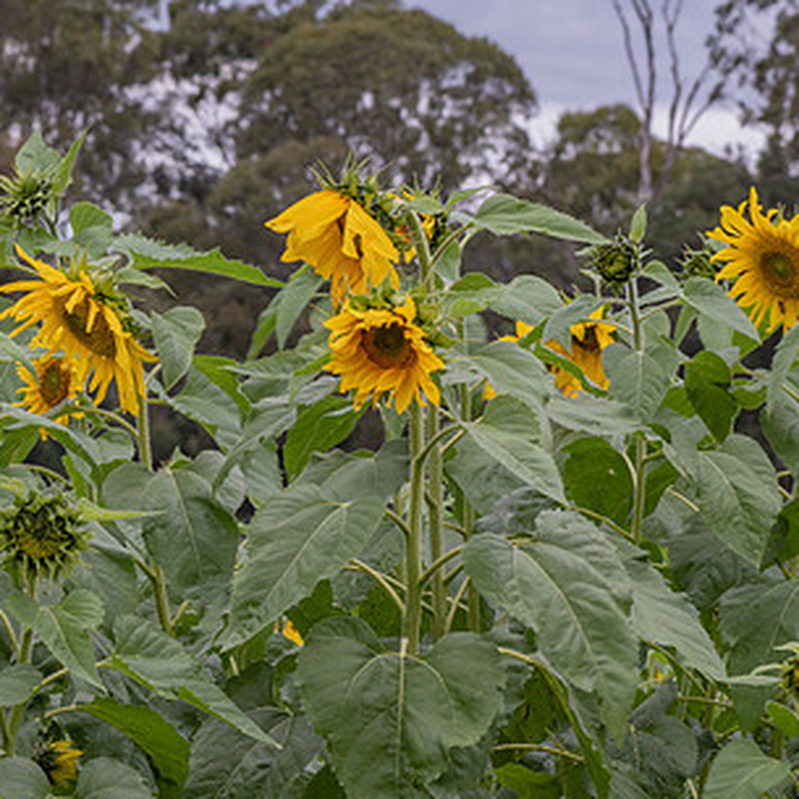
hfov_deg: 6.9
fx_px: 6633
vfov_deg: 6.9
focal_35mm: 254
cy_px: 436
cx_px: 492
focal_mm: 105
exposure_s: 1/3
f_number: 14
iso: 125
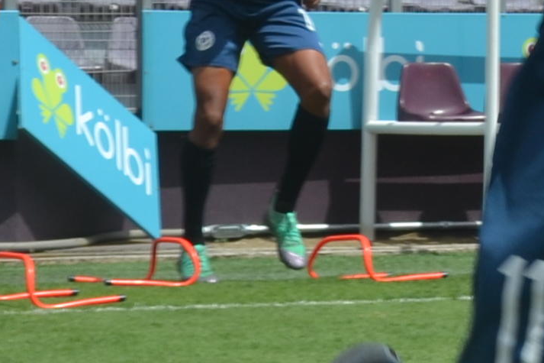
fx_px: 3807
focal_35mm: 252
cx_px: 498
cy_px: -389
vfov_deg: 5.3
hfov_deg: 8.1
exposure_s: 1/250
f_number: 8
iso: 100
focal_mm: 26
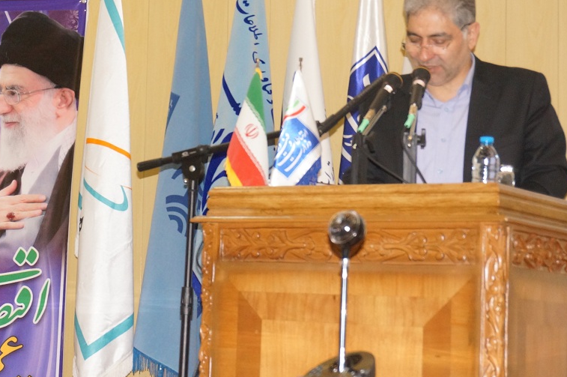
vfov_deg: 13.7
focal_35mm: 100
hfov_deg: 20.2
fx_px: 1570
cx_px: 113
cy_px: 136
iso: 2500
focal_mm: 41
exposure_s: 1/100
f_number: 5.6
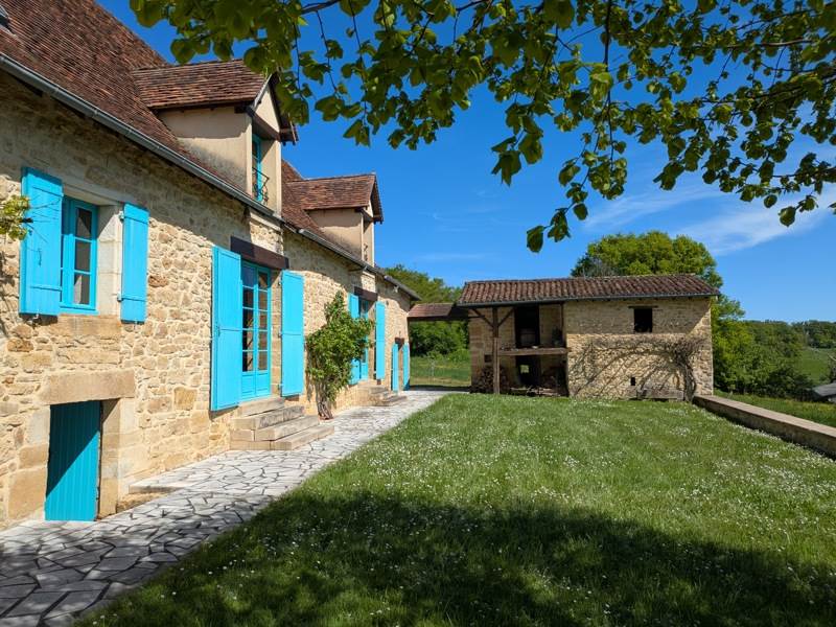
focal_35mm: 25
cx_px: 418
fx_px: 604
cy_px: 314
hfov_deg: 69.4
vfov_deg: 54.9
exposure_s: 1/2155
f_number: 1.89
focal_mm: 5.43
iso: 44
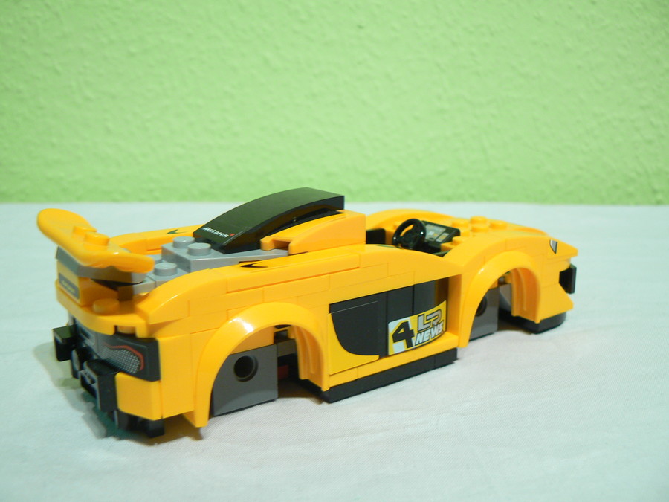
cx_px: 334
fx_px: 696
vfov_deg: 39.7
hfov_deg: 51.4
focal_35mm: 36
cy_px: 251
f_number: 2.8
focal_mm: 6
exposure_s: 1/8
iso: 100
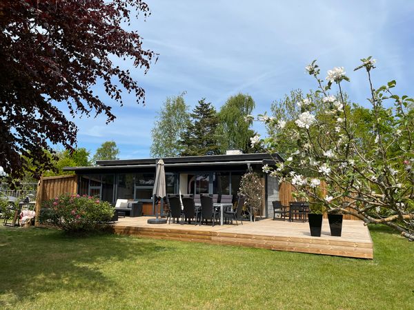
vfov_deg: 53.1
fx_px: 311
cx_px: 207
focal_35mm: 26
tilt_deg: +7.1
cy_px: 155
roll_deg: -0.7
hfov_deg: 67.3
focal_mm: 5.1
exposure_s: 1/3876
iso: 50
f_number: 1.6
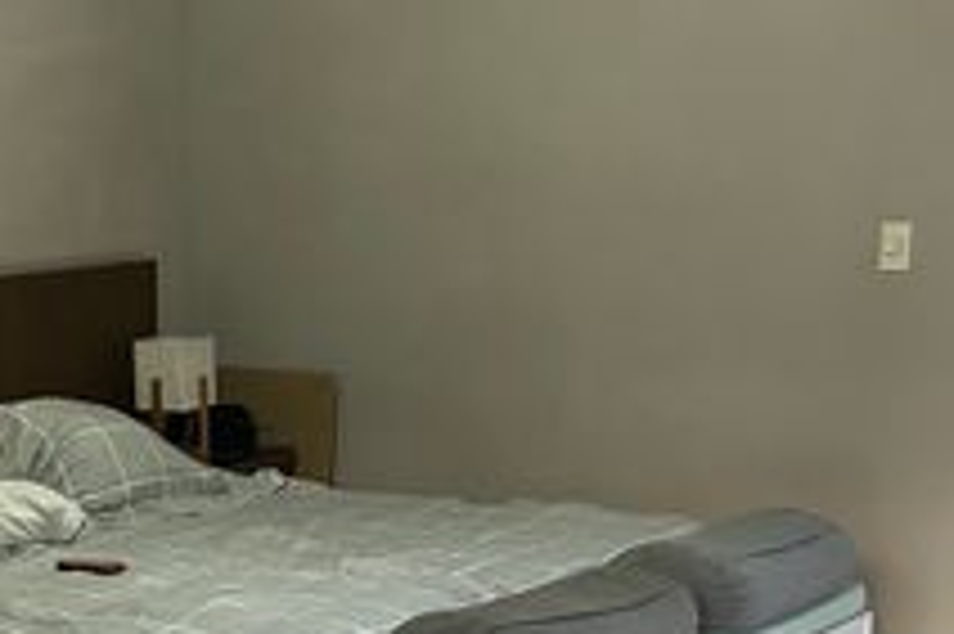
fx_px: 2251
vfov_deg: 15.4
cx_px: 124
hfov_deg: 23.4
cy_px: 800
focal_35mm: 85
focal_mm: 5.7
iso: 500
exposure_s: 1/40
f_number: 1.5
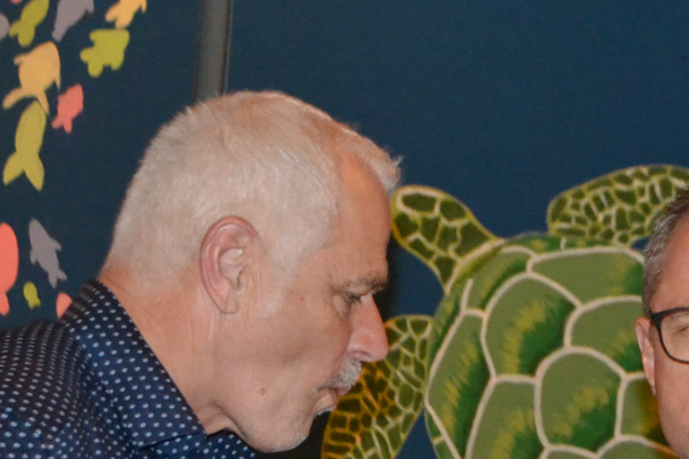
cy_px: 394
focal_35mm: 116
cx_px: 717
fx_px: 2220
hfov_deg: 17.2
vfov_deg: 11.8
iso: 3200
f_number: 4
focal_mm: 24
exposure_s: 1/60
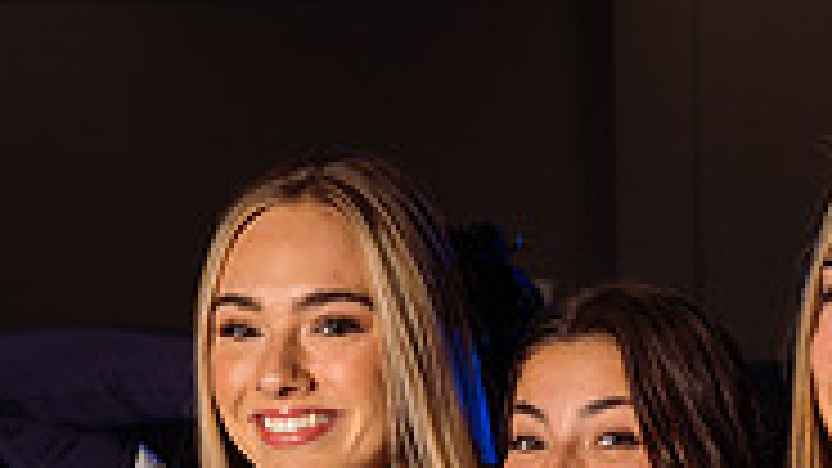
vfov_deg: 9.4
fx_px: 2647
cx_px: 576
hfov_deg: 17.8
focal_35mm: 120
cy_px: 972
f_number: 6.3
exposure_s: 1/250
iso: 320
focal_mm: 47
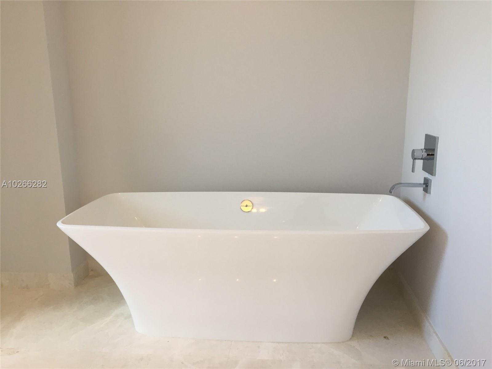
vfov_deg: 48.2
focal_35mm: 29
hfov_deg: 61.7
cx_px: 246
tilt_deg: -12.2
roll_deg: +0.7
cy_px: 184
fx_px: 412
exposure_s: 1/40
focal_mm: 4.15
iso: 32
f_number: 2.2
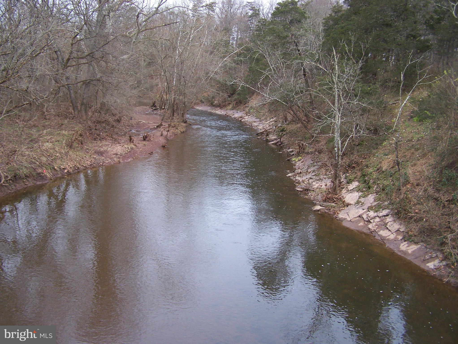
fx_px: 503
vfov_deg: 37.8
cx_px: 229
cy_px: 172
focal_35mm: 38
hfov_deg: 48.9
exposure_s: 1/250
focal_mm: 6.3
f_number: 2.8
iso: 80
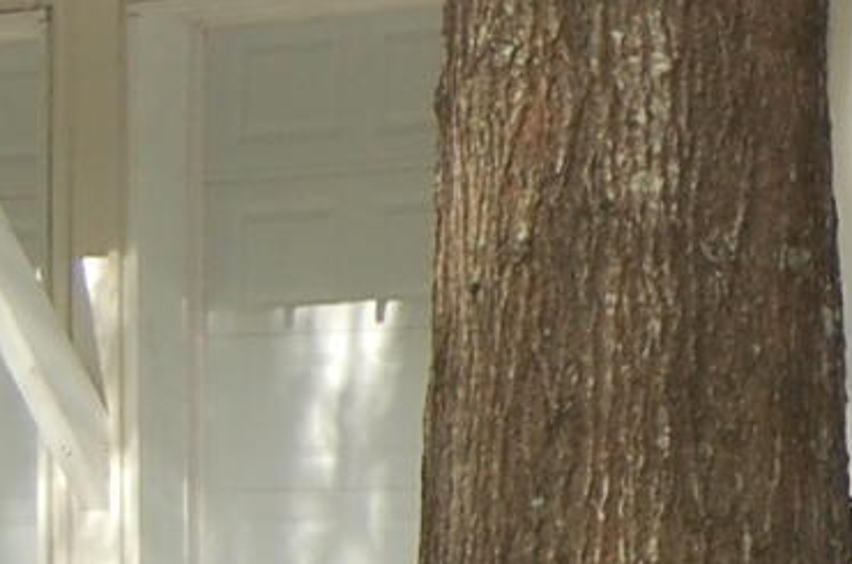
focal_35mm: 238
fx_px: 5621
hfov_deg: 8.3
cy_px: -67
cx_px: 1619
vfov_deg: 5.7
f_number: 4
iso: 400
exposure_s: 1/250
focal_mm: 26
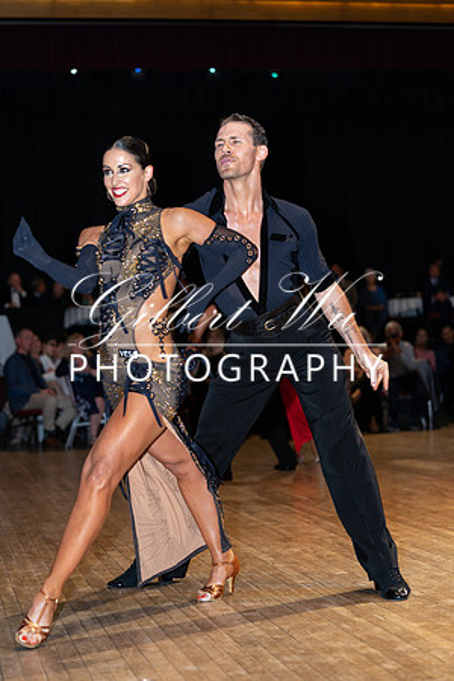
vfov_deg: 28.8
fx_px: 1324
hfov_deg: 19.5
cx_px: 227
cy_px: 340
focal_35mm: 70
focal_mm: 70
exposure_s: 1/160
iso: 200
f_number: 2.8
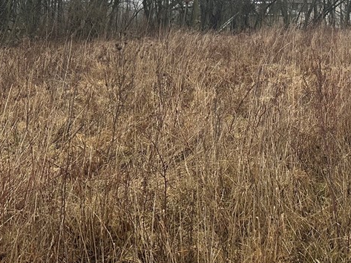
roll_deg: -2.2
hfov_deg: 34.2
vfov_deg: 26.5
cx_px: 335
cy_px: 0
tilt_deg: +1.6
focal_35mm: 52
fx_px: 527
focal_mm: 6.86
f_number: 1.78
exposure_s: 1/935
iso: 80
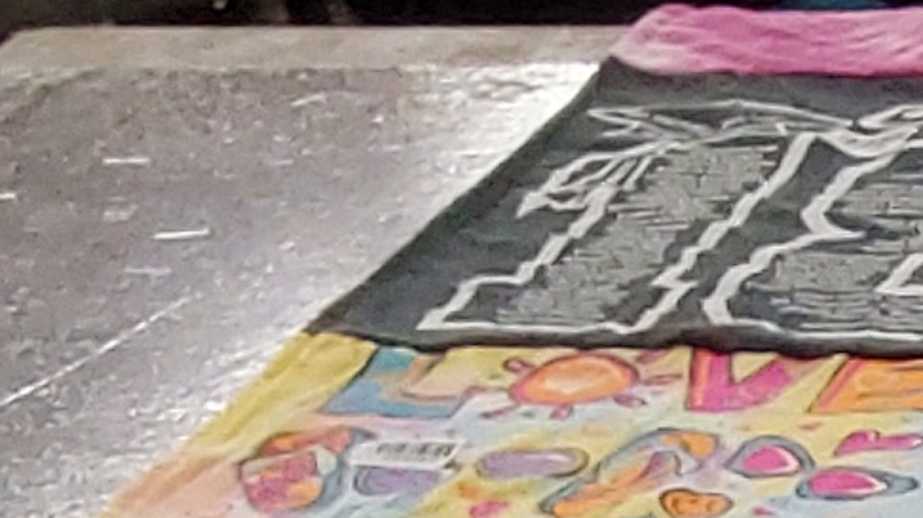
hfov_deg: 8.7
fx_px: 5016
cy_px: 2266
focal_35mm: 205
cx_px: 2797
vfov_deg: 5.1
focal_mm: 2.91
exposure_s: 1/50
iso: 80
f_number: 1.9
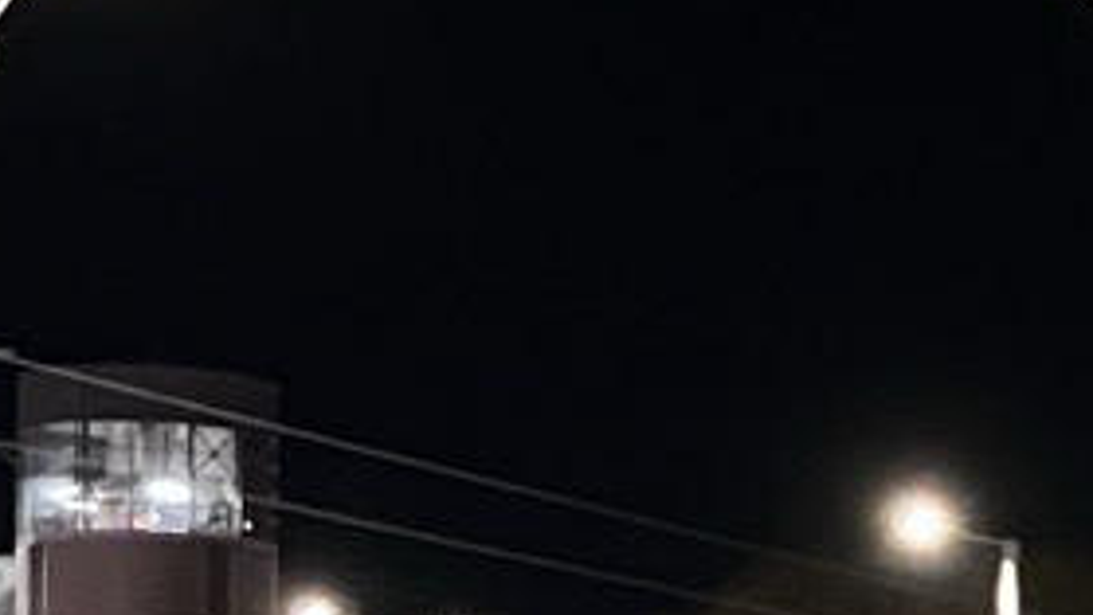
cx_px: 1732
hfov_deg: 11.7
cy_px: 983
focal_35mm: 175
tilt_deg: +2.8
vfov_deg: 6.8
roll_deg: -0.6
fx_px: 5072
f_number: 1.8
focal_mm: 3.99
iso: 640
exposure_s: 1/30
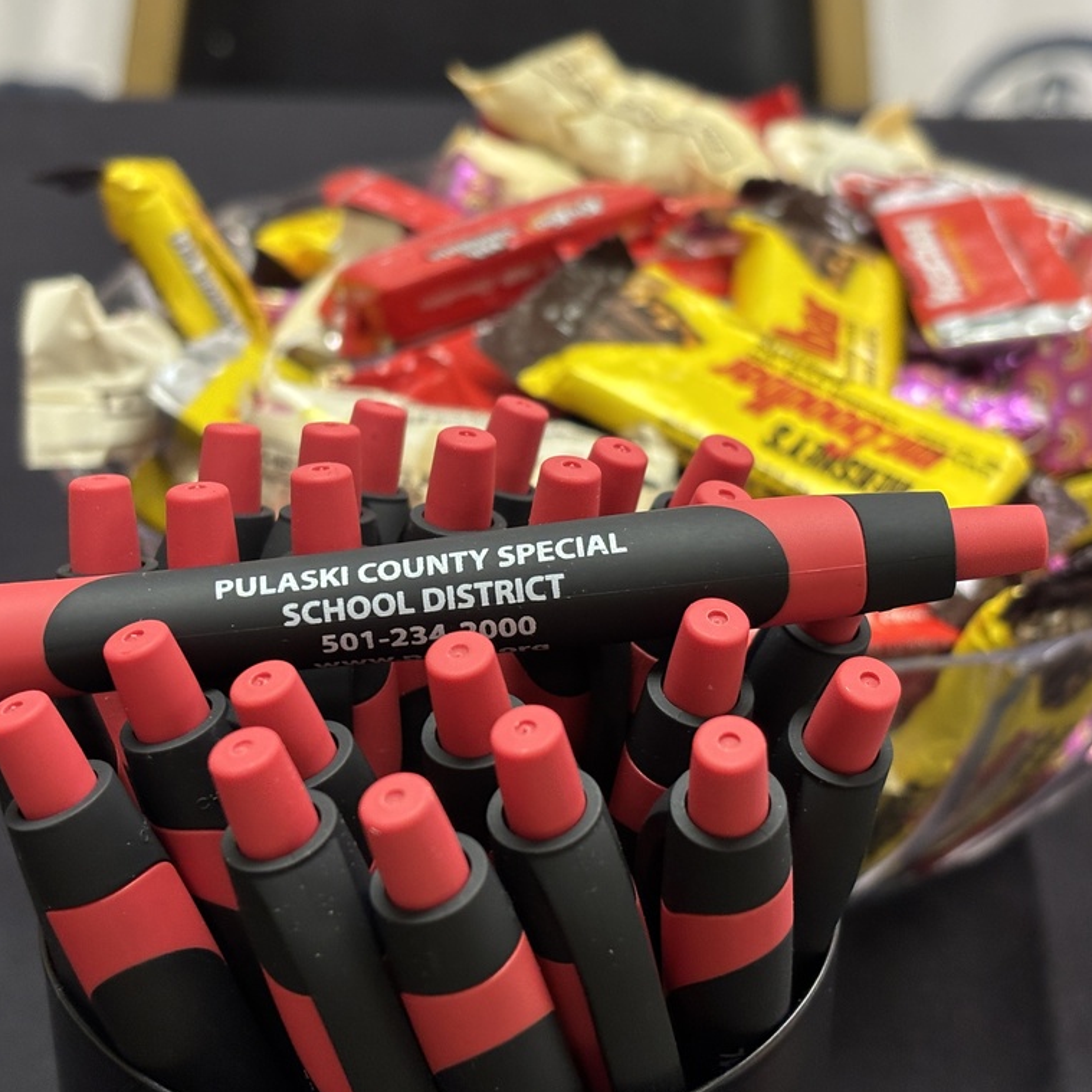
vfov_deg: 27.7
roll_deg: -1.4
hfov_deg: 27.7
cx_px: 563
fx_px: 2213
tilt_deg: -28.7
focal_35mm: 62
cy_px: 548
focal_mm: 5.96
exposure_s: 1/40
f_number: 1.6
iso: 200
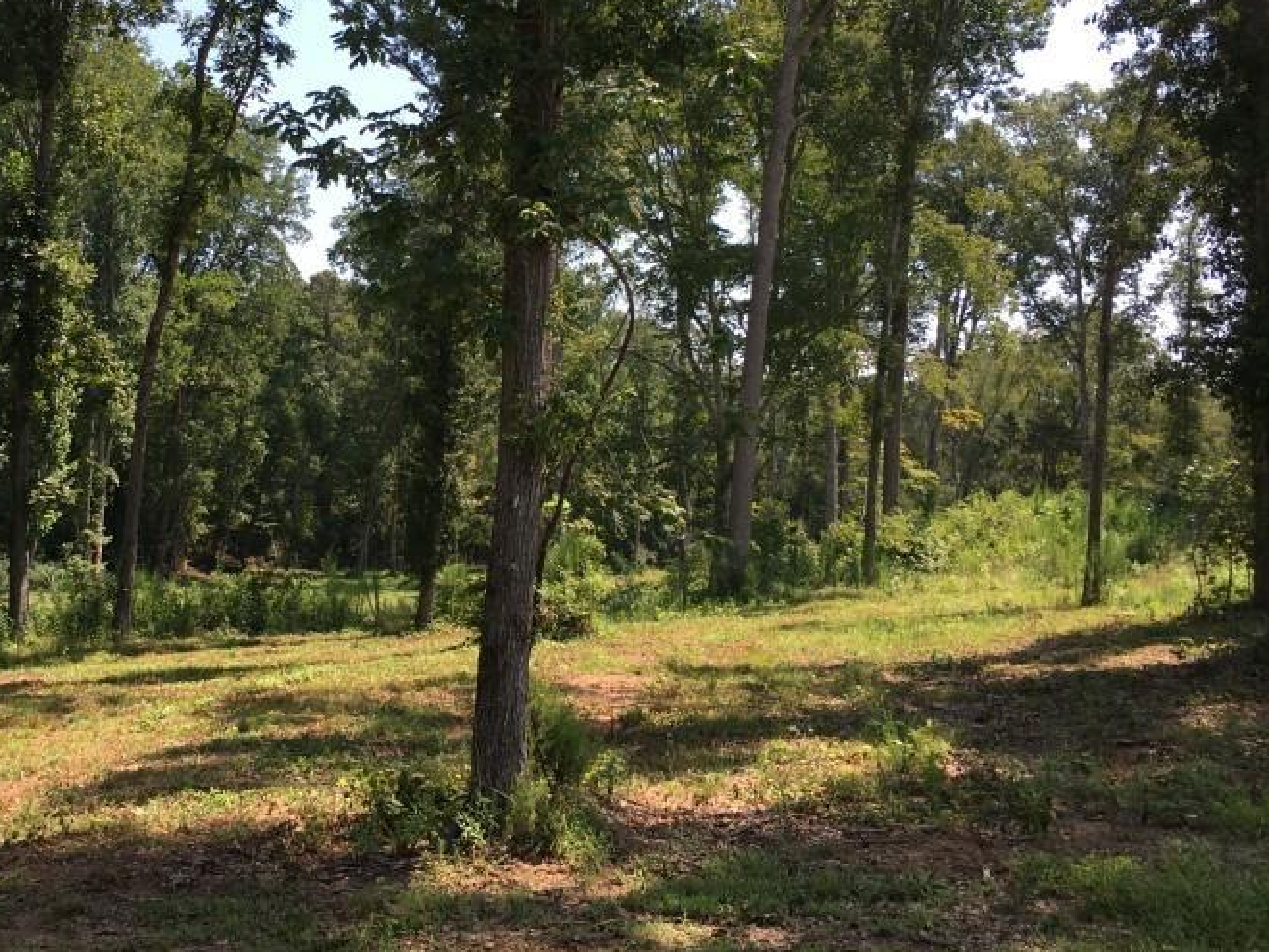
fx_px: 1650
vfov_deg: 31.9
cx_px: 410
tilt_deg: +7.7
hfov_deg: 41.5
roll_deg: -4.6
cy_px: 310
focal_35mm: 45
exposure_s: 1/635
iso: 25
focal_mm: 4.15
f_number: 2.2
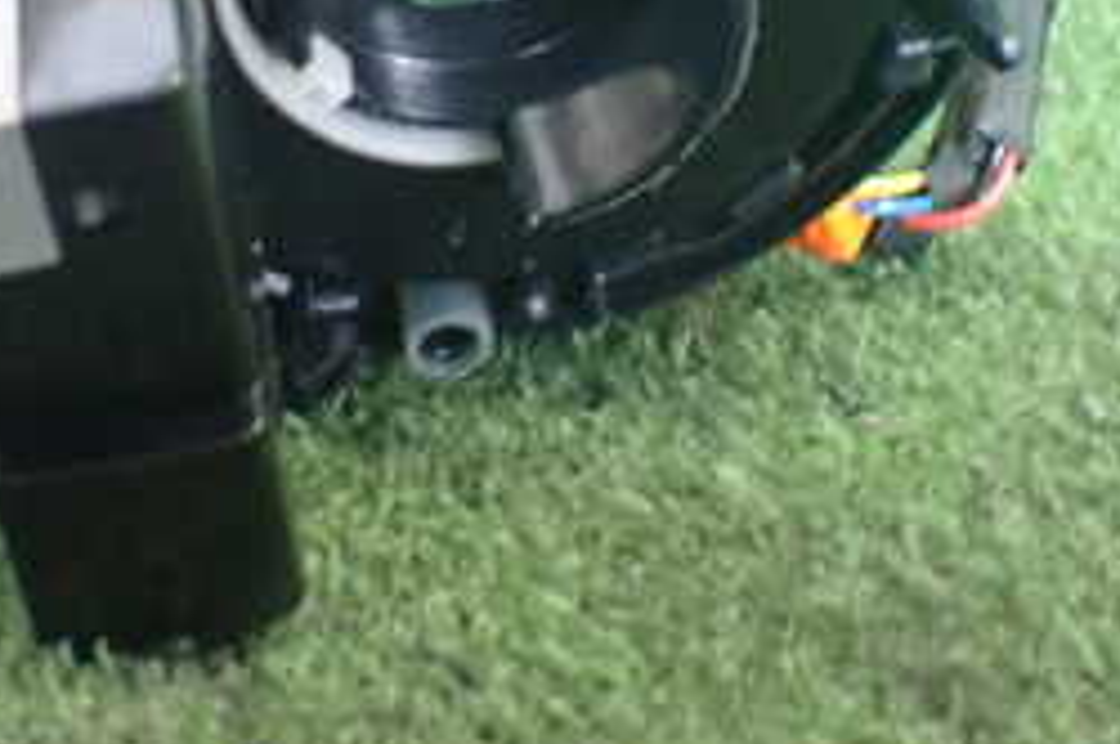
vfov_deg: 17.8
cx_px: 412
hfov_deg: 26.9
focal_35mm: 75
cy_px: 27
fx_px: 2330
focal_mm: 5.4
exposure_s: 1/30
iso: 800
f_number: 2.3
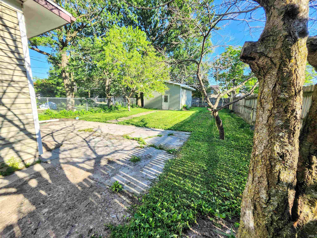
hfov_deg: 106.2
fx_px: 119
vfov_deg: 89.9
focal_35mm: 13
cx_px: 158
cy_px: 119
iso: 40
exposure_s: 1/462
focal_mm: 1.74
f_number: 2.2
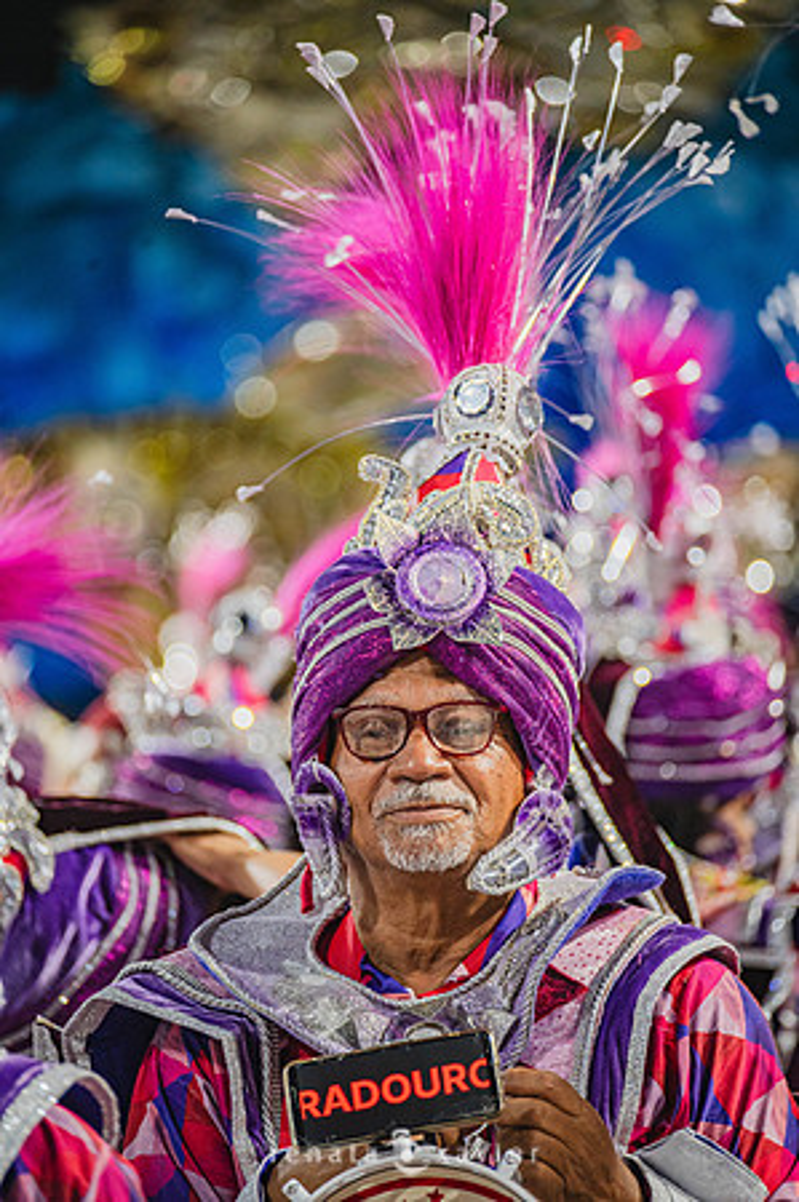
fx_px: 7341
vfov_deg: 9.4
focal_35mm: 220
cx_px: 400
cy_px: 601
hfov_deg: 6.2
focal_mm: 220
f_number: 5.6
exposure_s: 1/160
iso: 2500
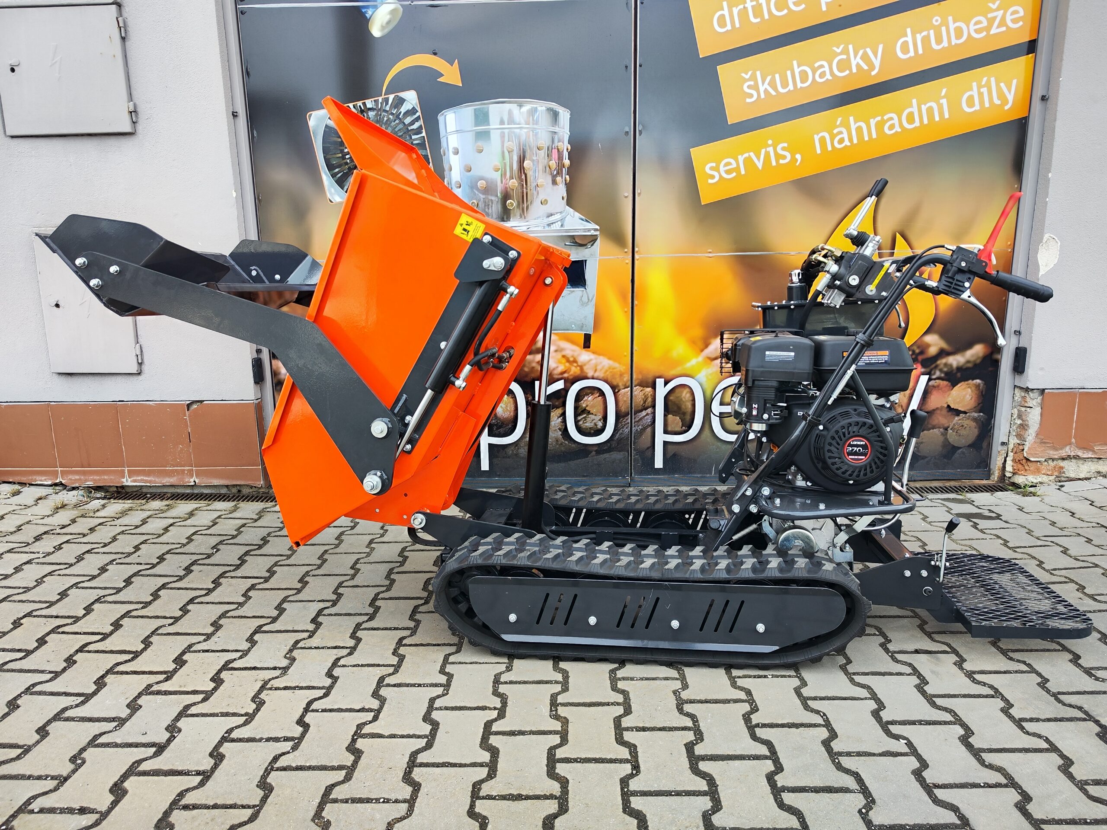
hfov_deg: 73.9
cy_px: 415
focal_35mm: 23
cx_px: 554
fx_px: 736
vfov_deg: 58.9
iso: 50
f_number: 1.69
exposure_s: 1/162
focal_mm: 7.01
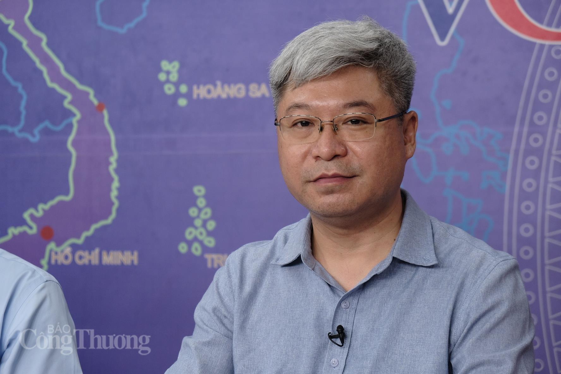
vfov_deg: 16.5
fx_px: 1293
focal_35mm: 83
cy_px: 187
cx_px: 280
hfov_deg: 24.5
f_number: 4
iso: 800
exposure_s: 1/125
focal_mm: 55
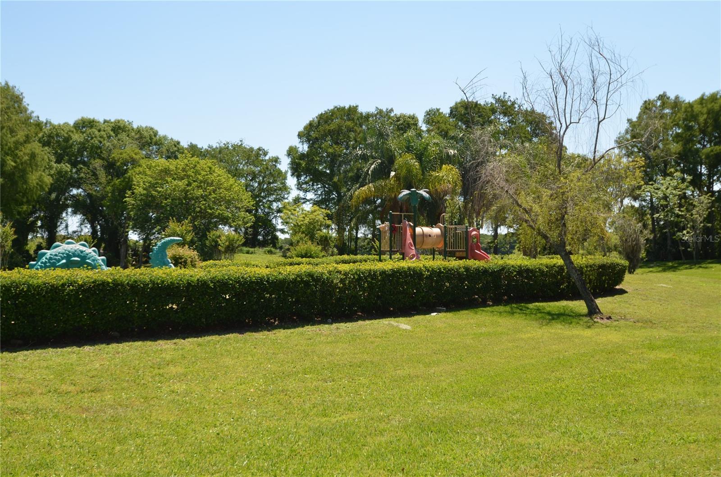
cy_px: 238
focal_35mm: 36
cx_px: 360
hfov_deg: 53.2
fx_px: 719
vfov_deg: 36.7
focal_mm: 24
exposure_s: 1/200
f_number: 8
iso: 100
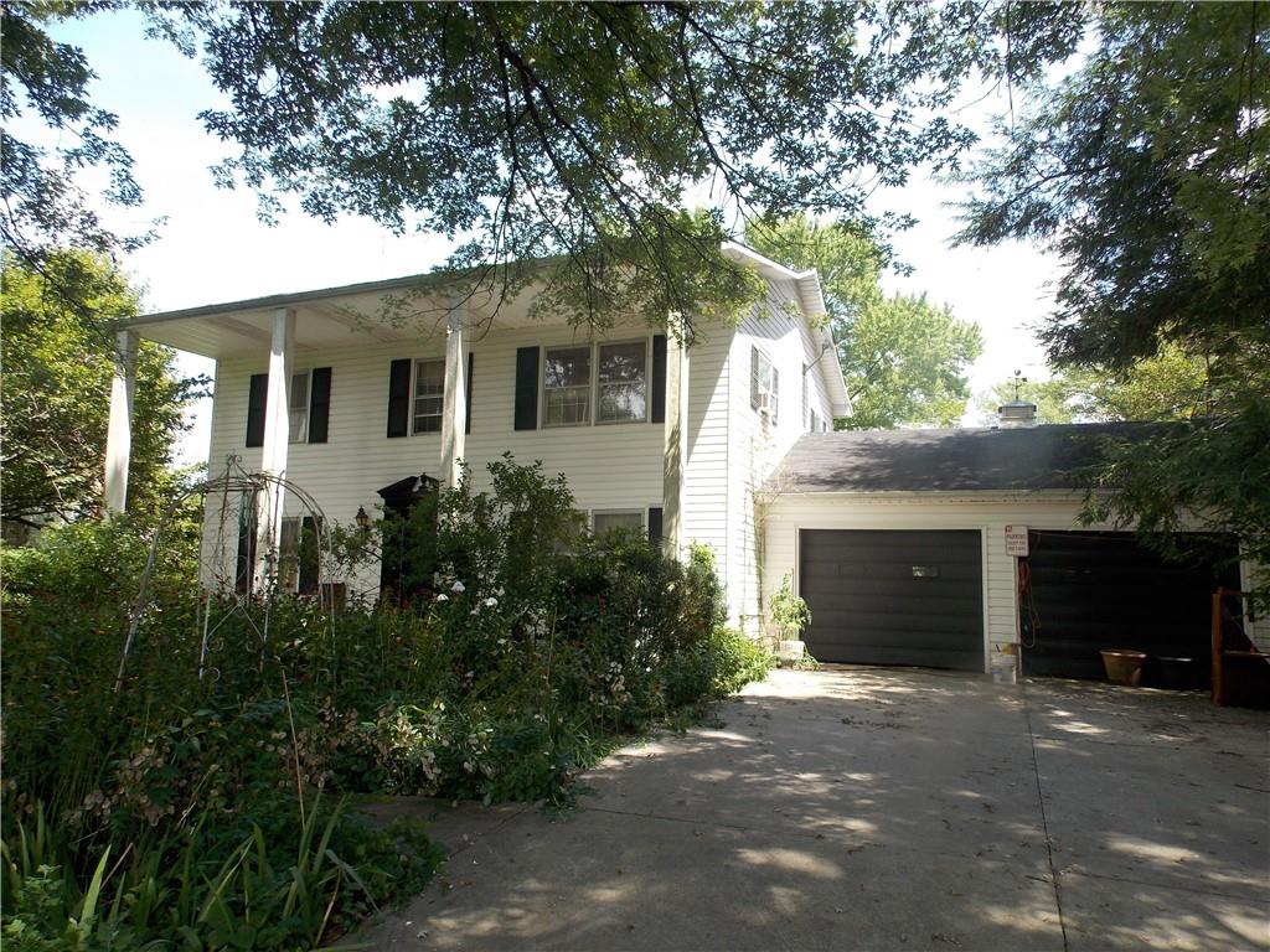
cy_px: 476
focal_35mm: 24
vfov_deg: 56.8
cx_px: 635
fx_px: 881
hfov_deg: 71.6
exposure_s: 1/250
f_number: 3.1
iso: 80
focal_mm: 4.3
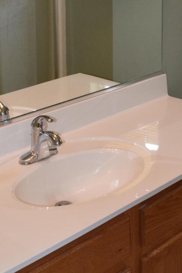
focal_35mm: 74
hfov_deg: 17.9
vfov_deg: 26.3
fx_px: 562
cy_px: 16
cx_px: 190
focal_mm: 18
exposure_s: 1/125
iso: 800
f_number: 5.6
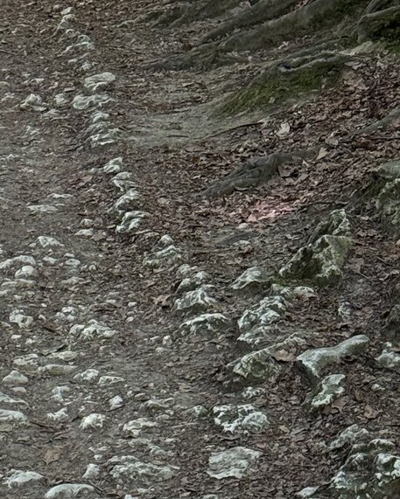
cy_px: -20
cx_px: -183
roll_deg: -2.1
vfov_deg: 11.6
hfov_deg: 9.2
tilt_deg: -3.3
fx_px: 2426
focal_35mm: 164
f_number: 1.78
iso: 160
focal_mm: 6.76
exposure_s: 1/100
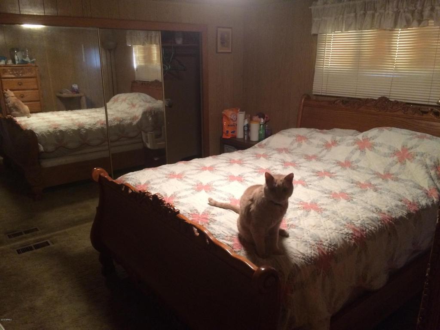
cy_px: 165
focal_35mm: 29
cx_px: 220
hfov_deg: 61.7
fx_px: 369
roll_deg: -0.3
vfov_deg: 48.2
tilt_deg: -16.1
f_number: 2.2
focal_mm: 4.15
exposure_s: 1/30
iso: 320
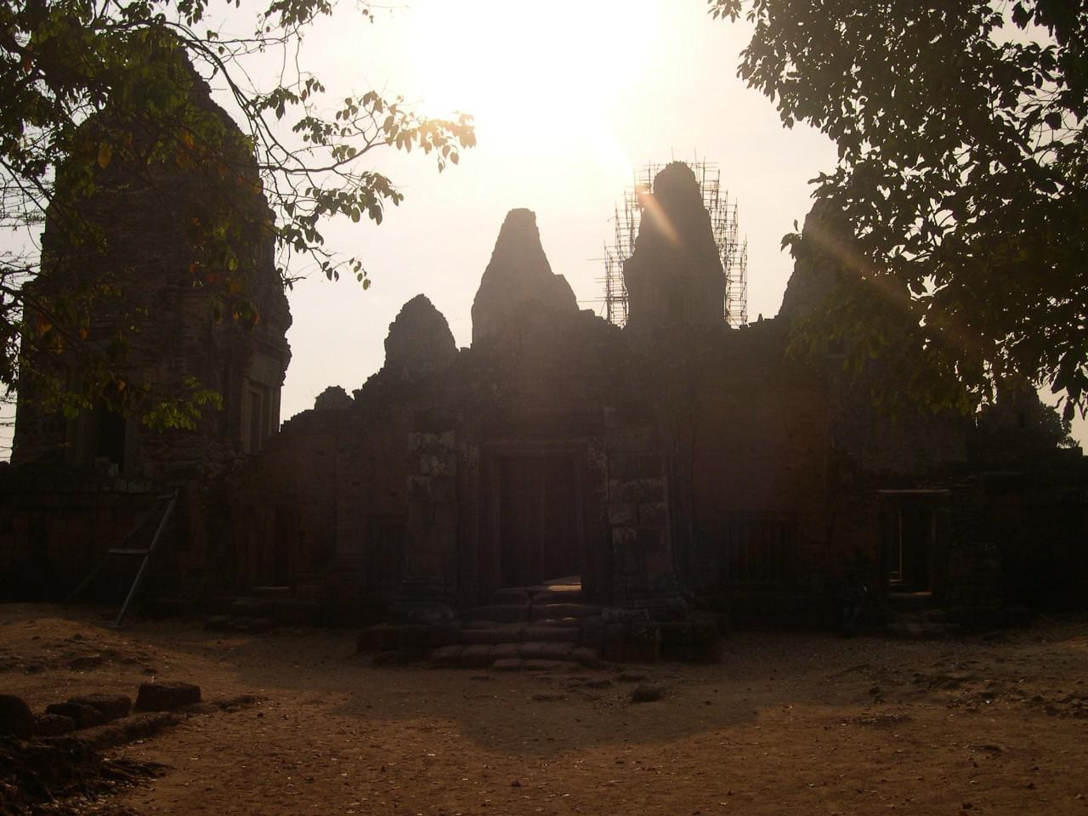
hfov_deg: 49.0
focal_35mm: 38
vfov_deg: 37.7
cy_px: 408
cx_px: 544
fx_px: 1194
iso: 100
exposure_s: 1/402
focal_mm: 8
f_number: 7.6
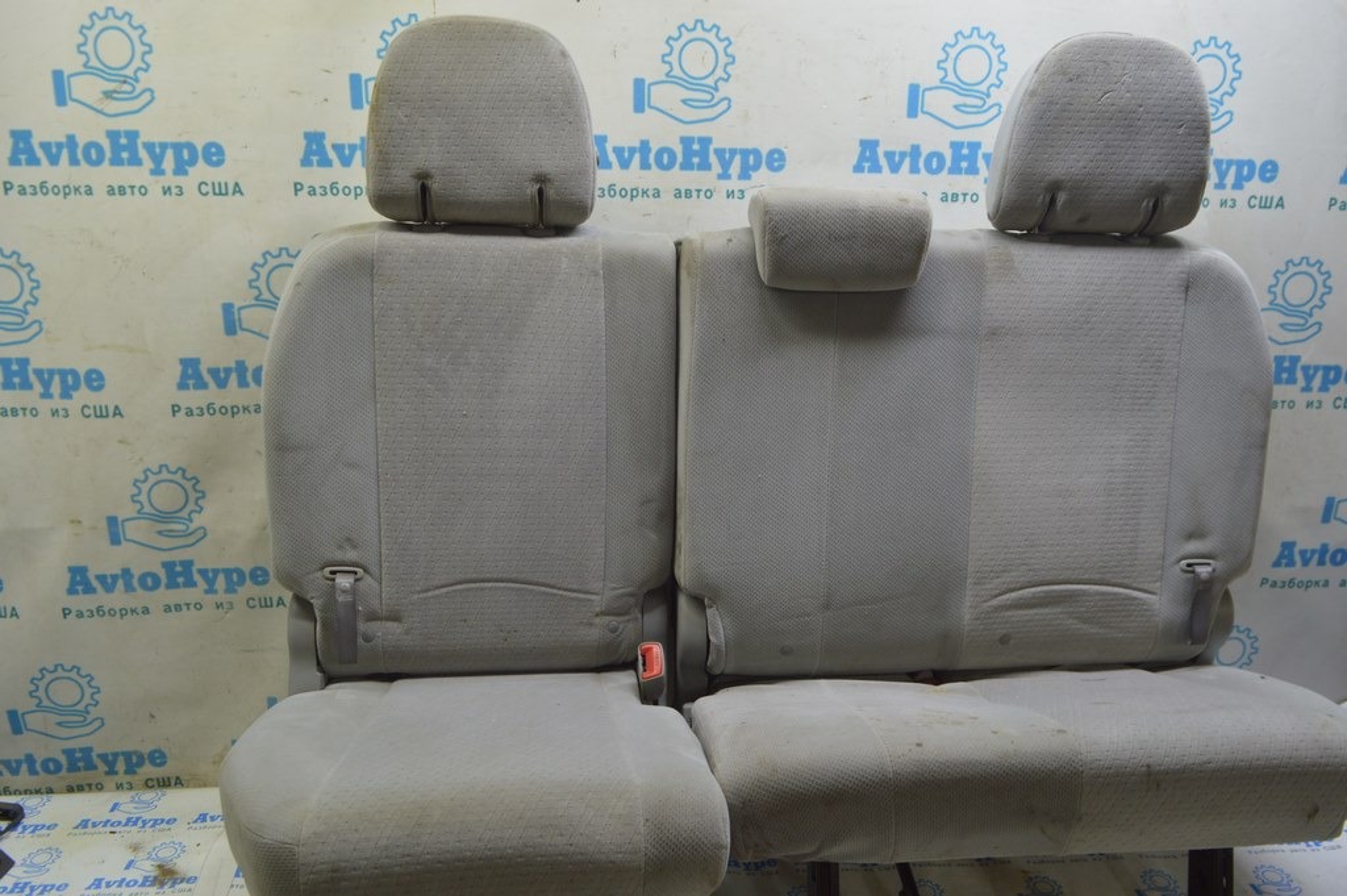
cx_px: 674
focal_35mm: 27
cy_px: 448
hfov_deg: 67.4
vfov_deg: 47.9
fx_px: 1009
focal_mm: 18
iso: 400
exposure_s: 1/20
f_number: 5.6
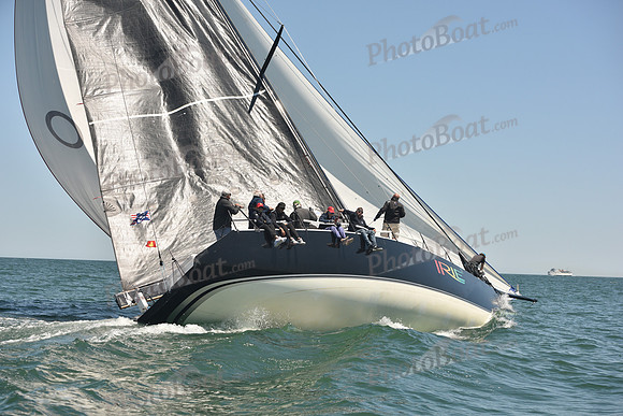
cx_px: 312
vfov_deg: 19.5
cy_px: 208
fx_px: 1212
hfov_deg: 28.8
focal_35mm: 70
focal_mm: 70
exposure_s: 1/800
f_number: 5.6
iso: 250
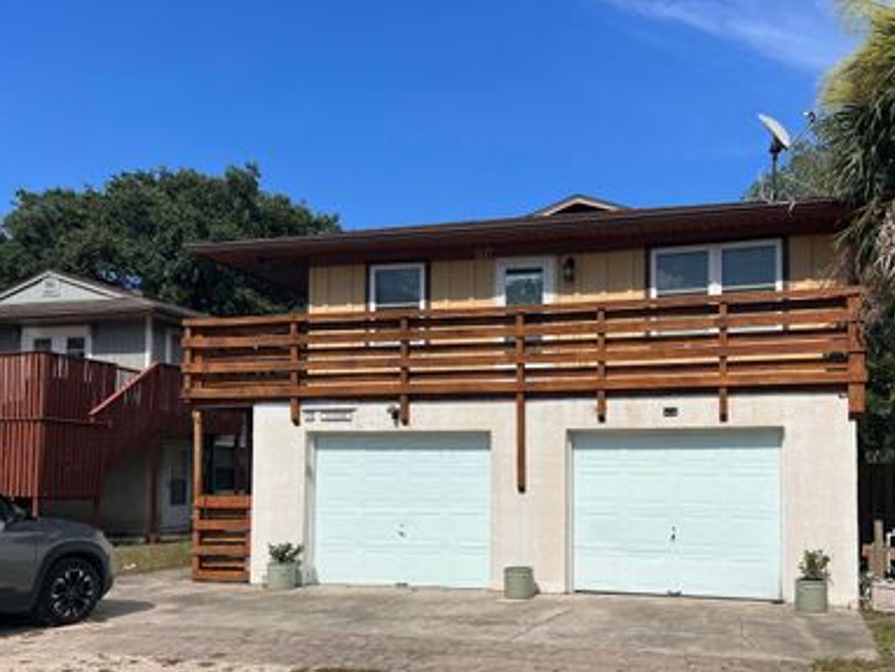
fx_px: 880
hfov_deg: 53.5
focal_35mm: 34
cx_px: 539
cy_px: 437
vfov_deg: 41.4
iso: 50
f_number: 1.5
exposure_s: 1/7463
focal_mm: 5.7
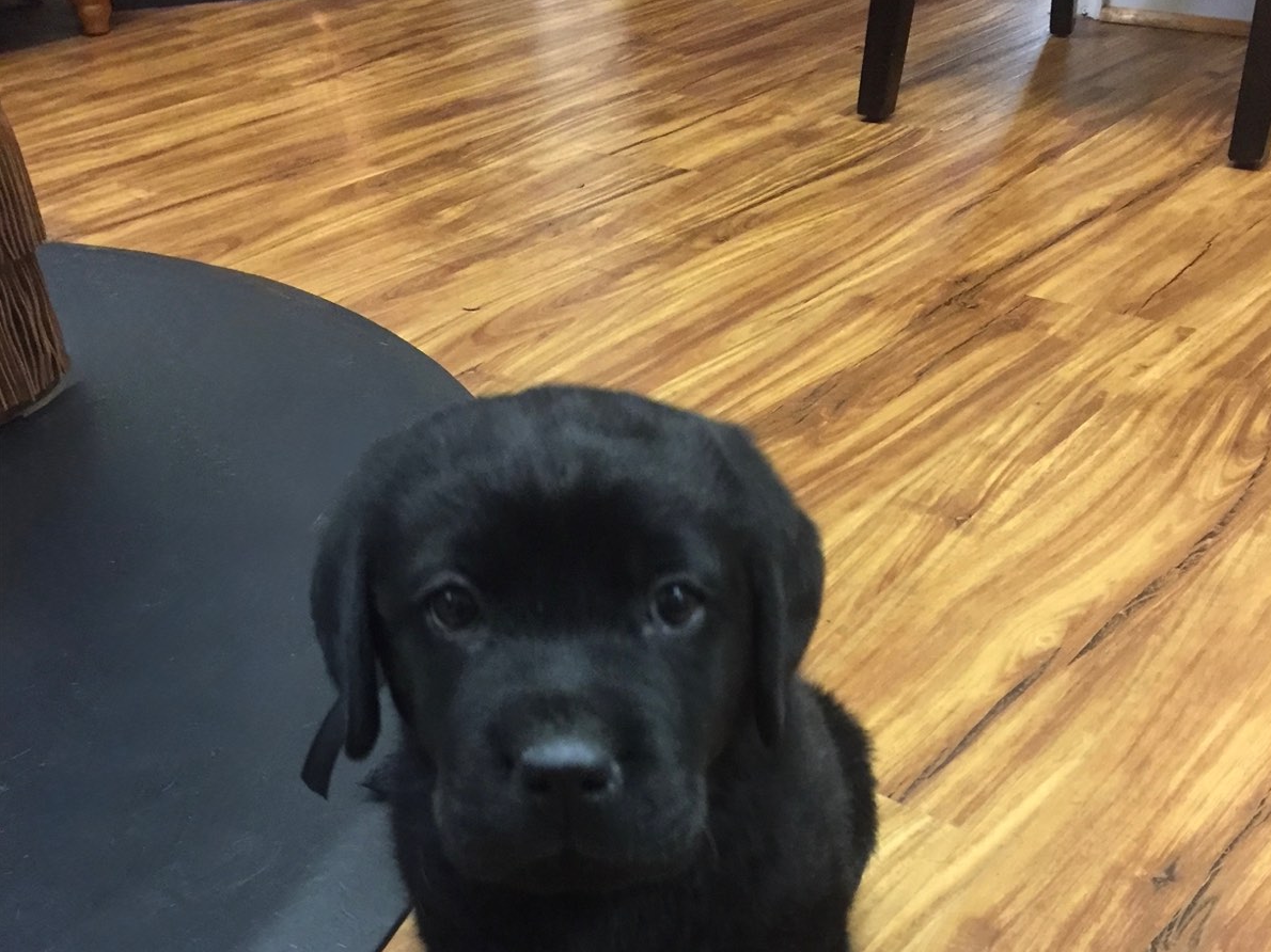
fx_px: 1432
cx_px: 639
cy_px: 781
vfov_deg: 35.4
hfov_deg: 47.9
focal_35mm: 39
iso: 200
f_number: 2.2
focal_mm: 4.15
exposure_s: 1/30
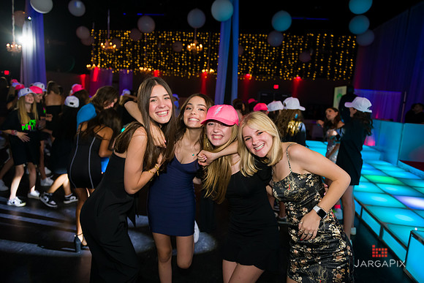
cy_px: 142
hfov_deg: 73.7
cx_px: 212
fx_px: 283
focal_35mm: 24
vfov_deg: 53.2
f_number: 3.2
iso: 1600
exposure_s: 1/125
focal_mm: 24
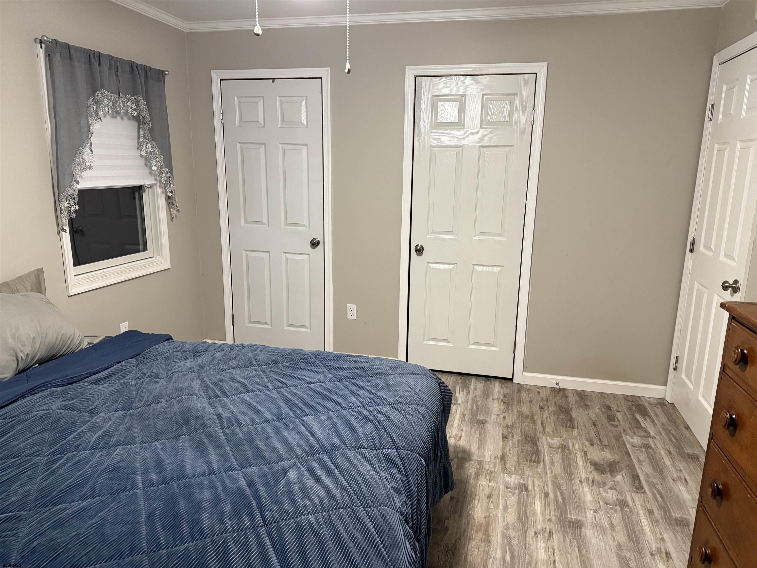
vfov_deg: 56.8
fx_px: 525
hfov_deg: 71.6
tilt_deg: -12.7
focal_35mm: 24
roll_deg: -1.0
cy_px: 284
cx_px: 378
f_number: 1.78
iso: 640
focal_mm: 6.76
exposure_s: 1/60
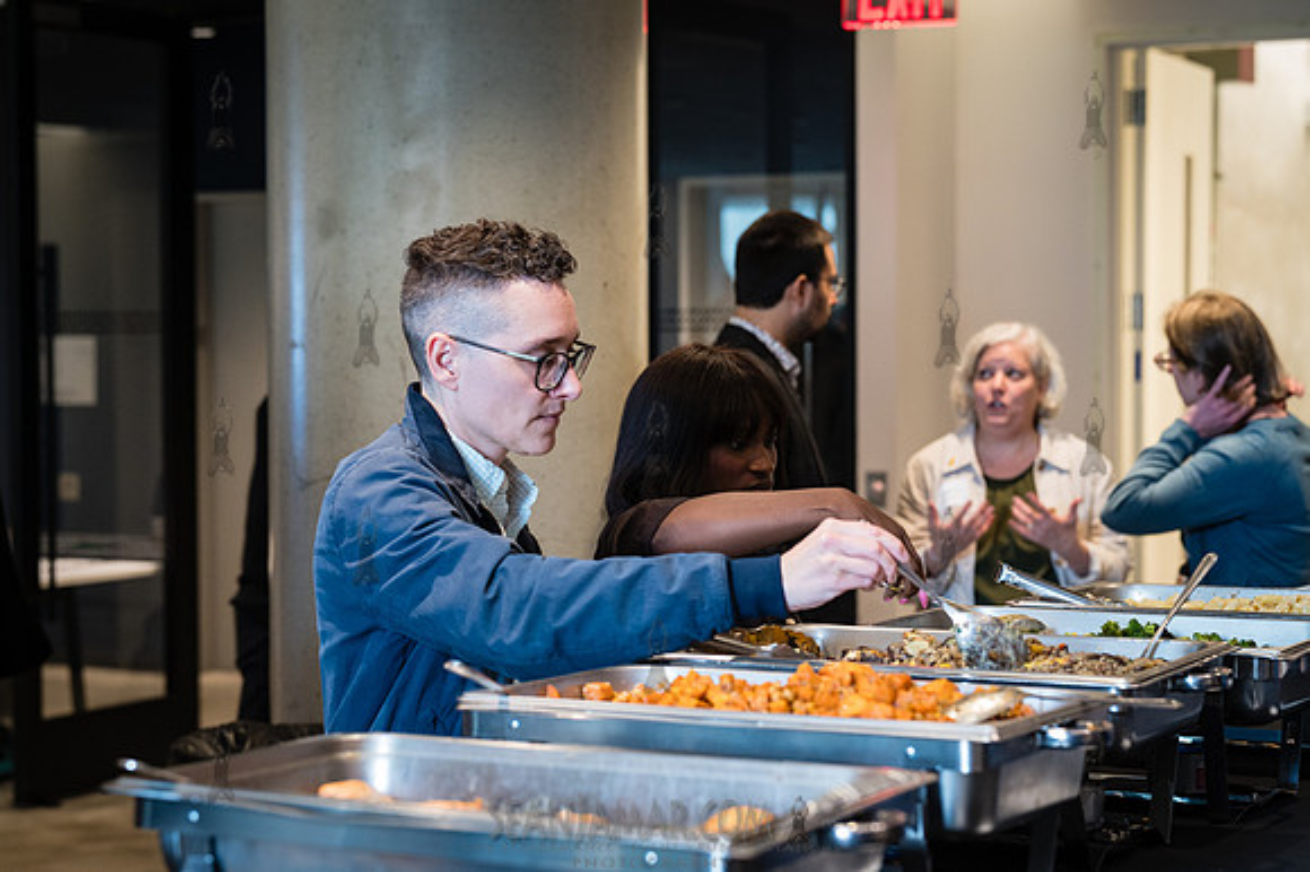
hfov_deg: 27.0
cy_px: 436
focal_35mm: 75
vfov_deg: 18.2
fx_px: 2725
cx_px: 645
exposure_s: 1/80
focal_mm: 73
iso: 2000
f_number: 4
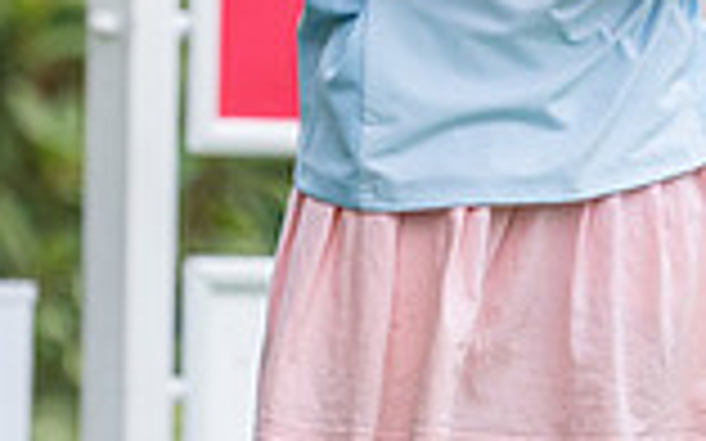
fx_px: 32544
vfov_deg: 0.8
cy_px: -418
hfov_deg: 1.2
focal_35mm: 1692
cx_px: 427
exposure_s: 1/800
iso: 500
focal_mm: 300
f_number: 4
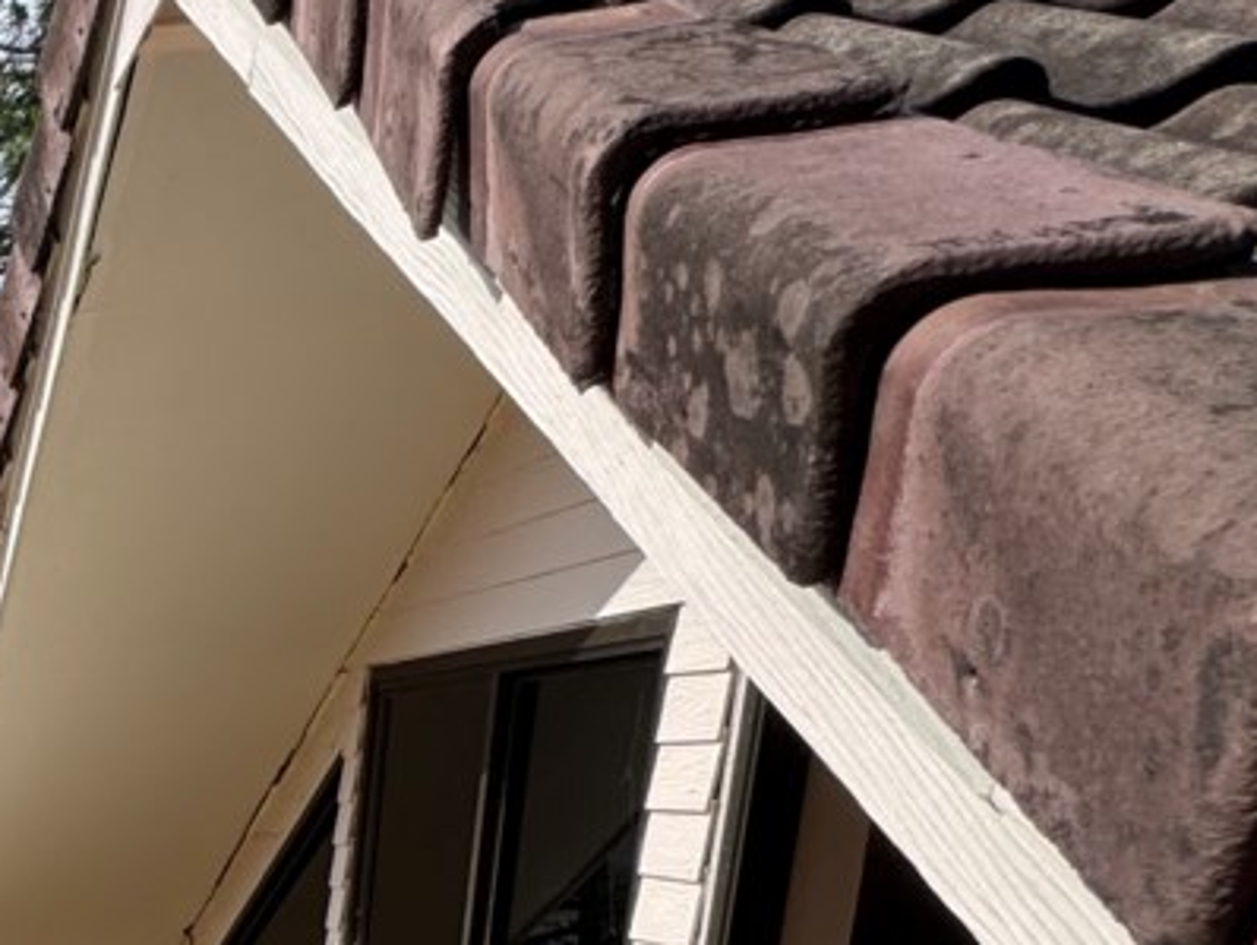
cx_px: -527
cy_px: 1103
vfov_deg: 28.5
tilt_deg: -11.4
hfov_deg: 29.6
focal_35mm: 45
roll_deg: +0.5
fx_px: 1635
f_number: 2.2
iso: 50
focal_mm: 2.22
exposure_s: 1/2146
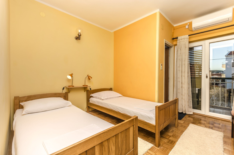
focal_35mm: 15
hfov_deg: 100.5
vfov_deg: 77.1
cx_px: 117
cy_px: 78
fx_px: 97
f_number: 7.1
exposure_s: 1/125
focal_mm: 10
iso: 100
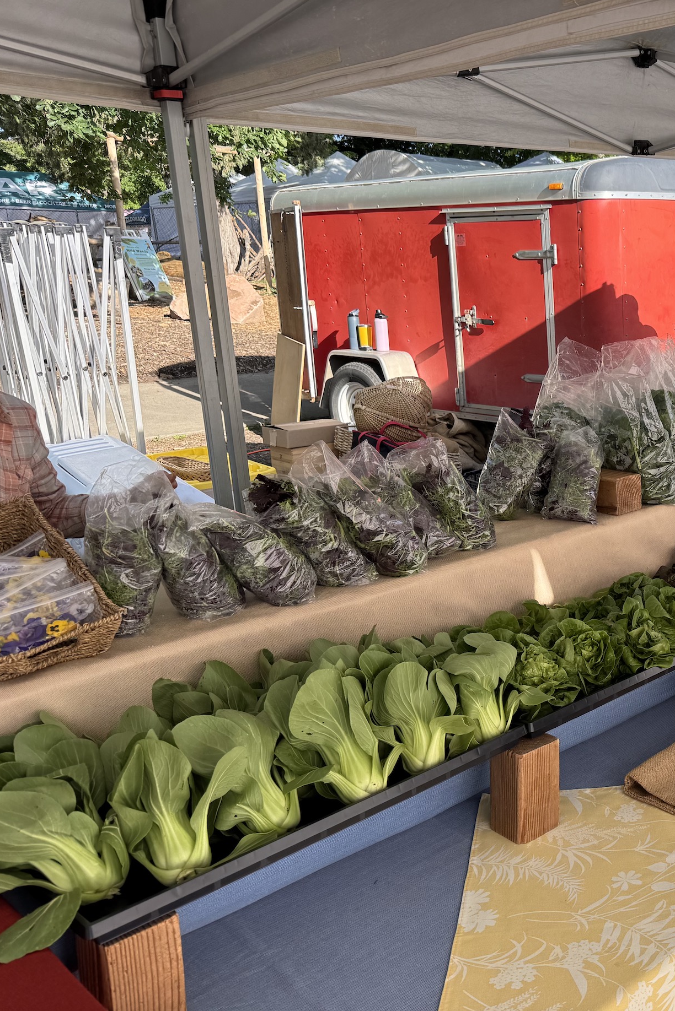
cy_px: 497
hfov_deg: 35.1
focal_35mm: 34
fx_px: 956
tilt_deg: -12.7
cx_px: 683
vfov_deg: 55.8
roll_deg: +0.4
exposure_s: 1/912
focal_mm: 6.76
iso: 80
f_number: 1.78
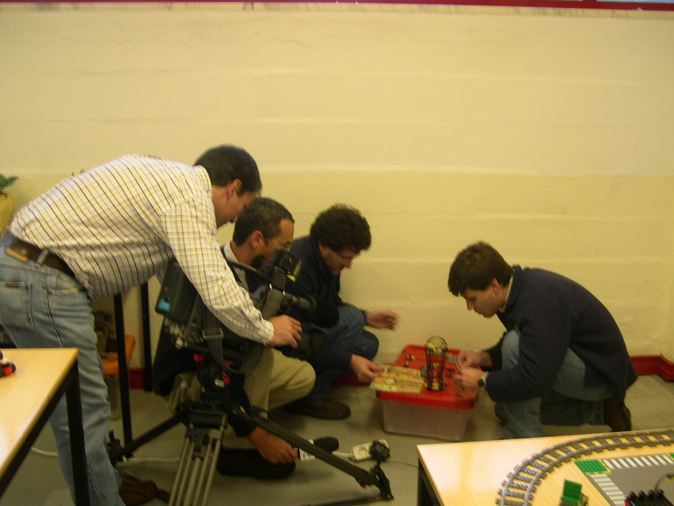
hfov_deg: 49.0
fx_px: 740
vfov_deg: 37.7
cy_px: 253
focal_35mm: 38
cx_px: 337
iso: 100
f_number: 2.8
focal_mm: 8
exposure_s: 1/7.9
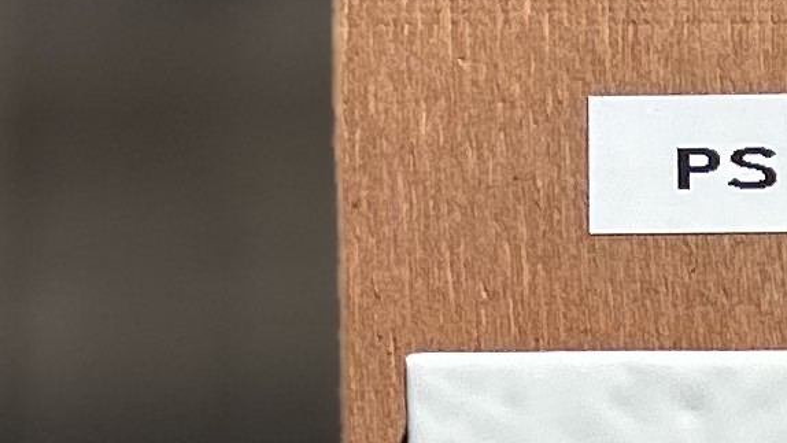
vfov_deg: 5.7
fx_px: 4153
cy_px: 1299
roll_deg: -2.4
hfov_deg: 10.0
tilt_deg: -16.6
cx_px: 1558
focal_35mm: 199
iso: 50
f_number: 1.5
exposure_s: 1/814
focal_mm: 5.7
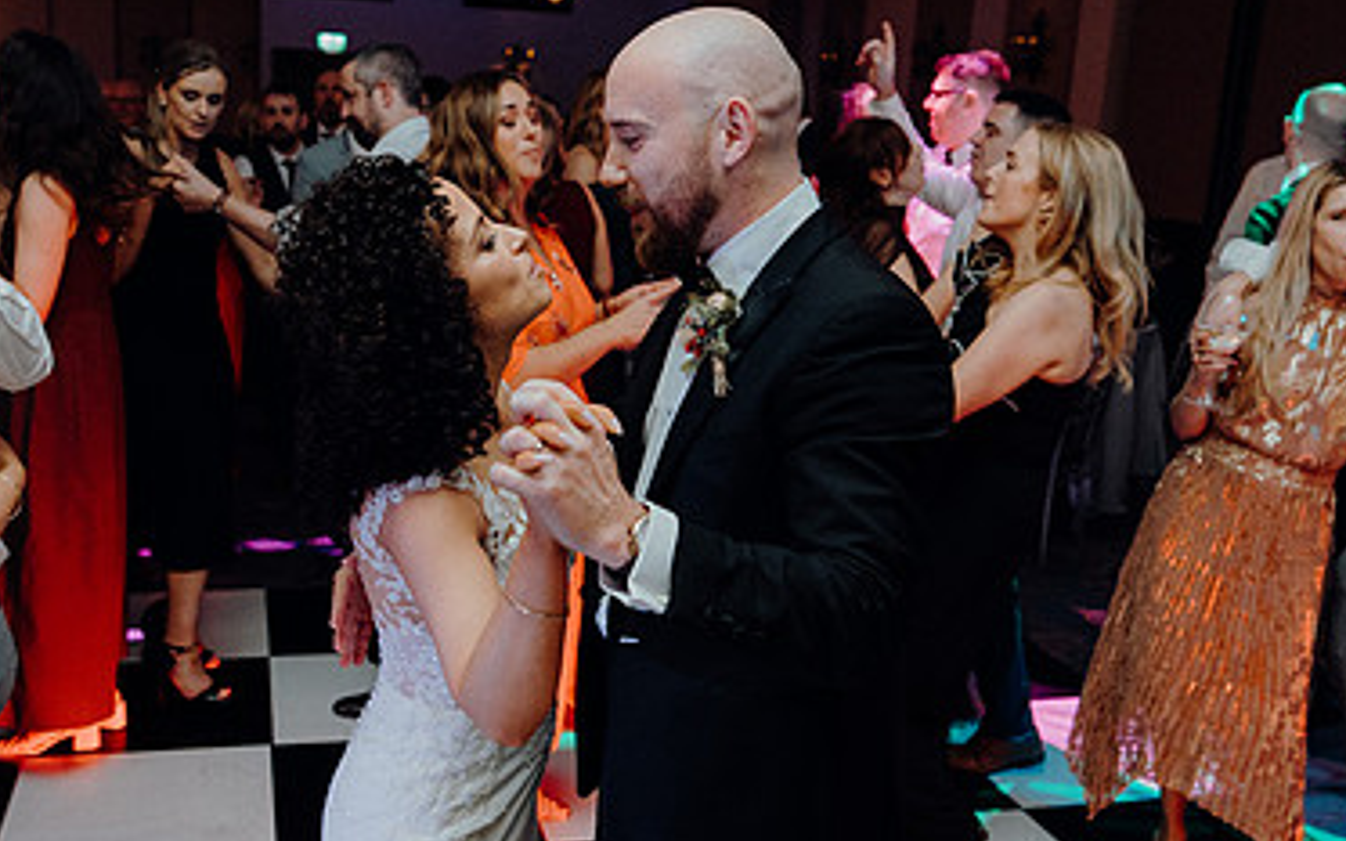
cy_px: 446
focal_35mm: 38
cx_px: 567
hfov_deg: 51.3
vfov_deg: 33.6
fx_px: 1394
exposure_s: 1/160
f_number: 3.5
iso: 2500
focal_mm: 24
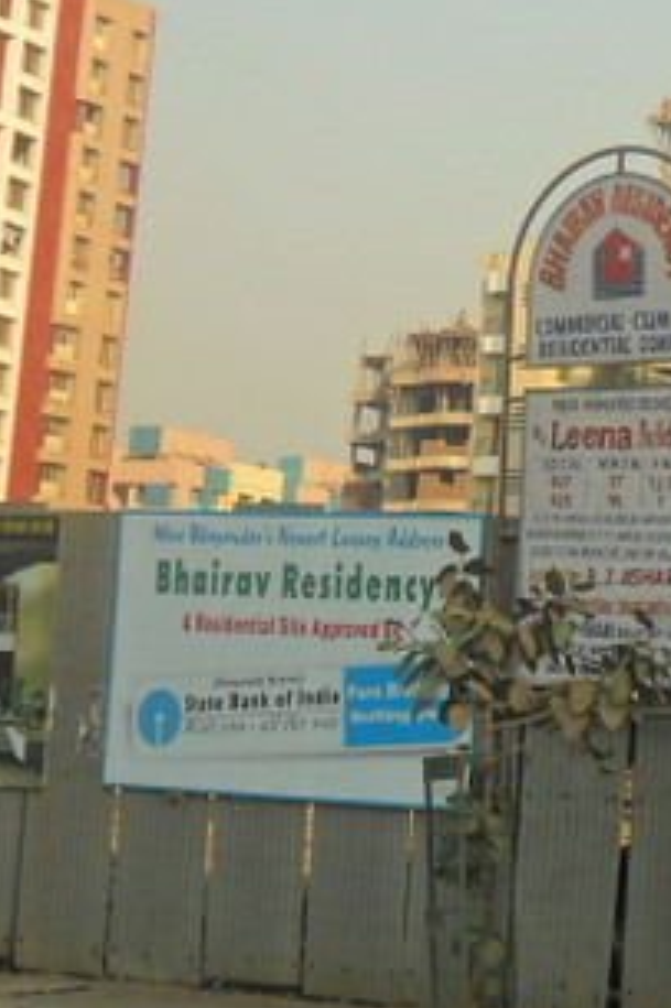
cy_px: 294
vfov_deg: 20.1
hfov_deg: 12.7
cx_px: 1081
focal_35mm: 101
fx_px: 2827
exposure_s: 1/500
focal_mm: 6.6
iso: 100
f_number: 4
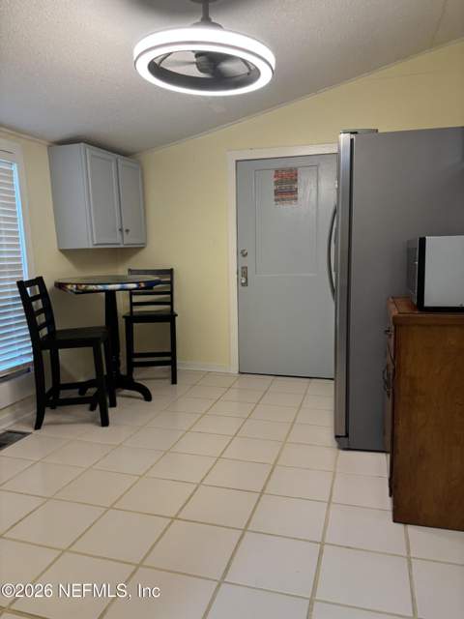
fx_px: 465
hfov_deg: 53.1
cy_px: 310
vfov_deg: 67.3
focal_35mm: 26
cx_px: 232
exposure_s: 1/60
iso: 125
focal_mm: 5.96
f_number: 1.6
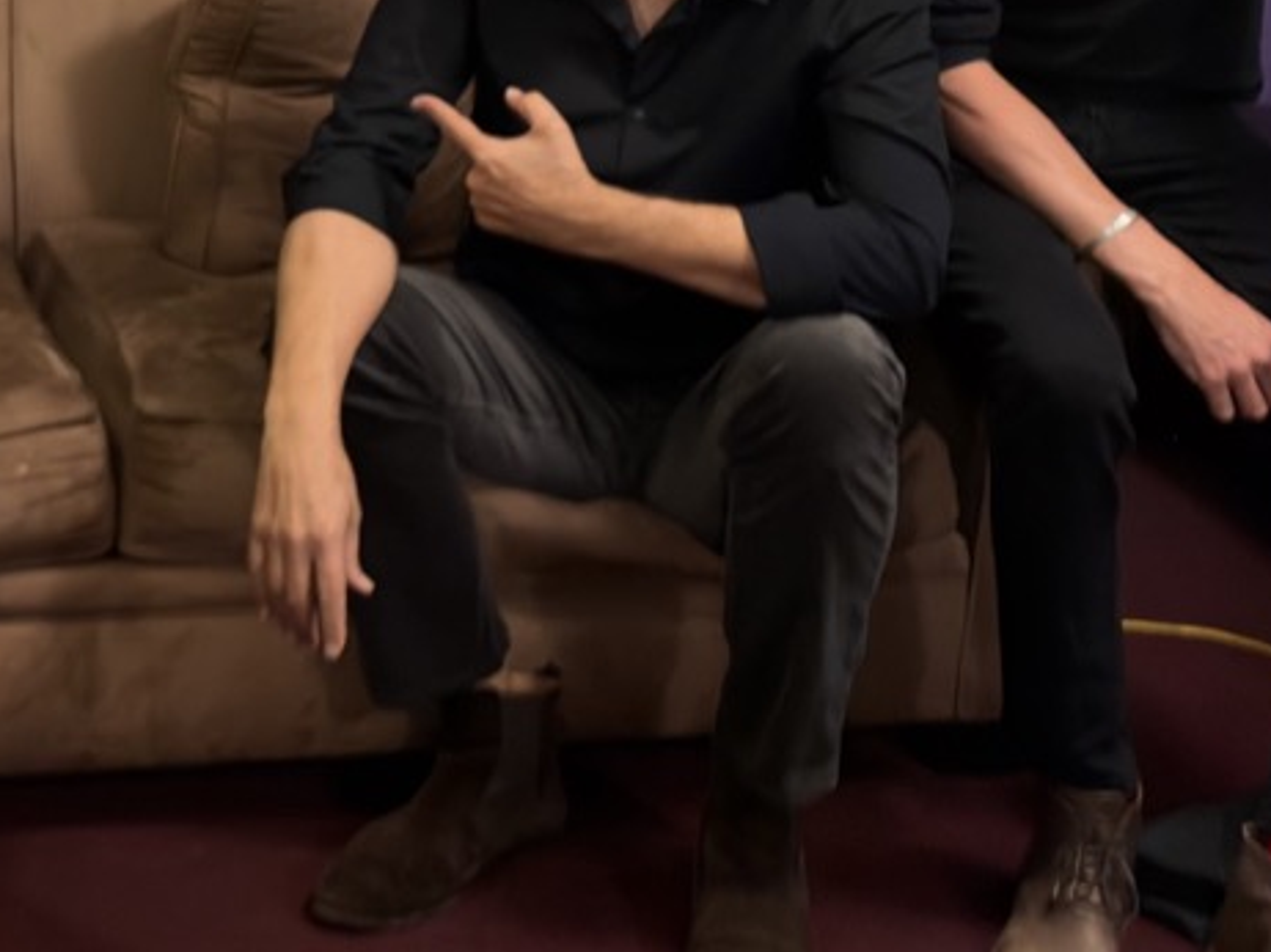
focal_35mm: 78
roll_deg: -2.4
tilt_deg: -13.4
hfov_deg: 24.1
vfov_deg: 18.5
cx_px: 58
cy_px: 32
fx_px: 2862
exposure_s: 1/30
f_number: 1.6
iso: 250
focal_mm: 5.96
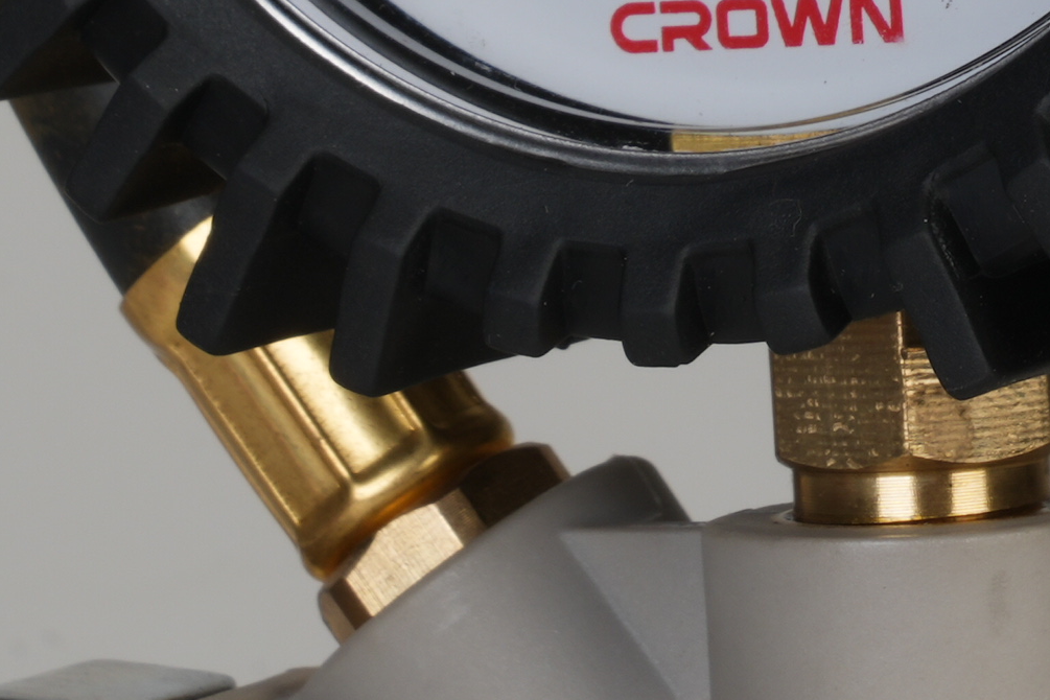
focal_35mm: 422
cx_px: 713
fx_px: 12307
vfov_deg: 3.2
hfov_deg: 4.9
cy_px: -628
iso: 100
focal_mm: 92
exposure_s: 1/125
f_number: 22
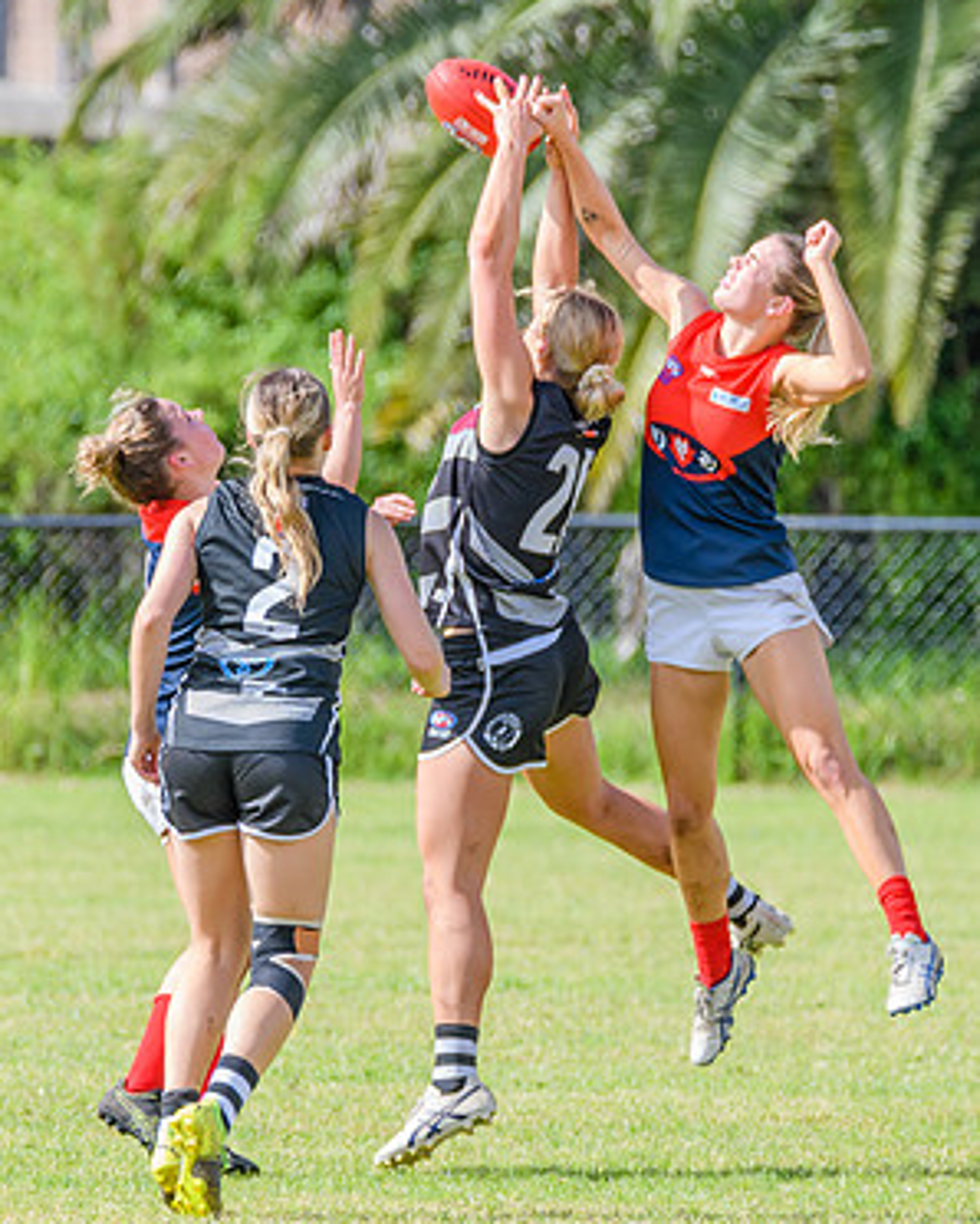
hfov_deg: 1.7
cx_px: 361
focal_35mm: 937
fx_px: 33943
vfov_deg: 2.1
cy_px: 662
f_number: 8
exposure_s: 1/1600
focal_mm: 420
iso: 800
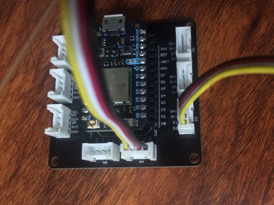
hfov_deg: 61.7
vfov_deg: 48.2
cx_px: 137
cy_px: 102
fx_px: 229
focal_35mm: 29
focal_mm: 4.15
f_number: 2.2
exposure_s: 1/15
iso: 400
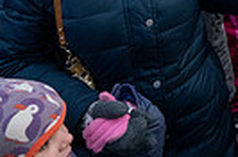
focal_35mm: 70
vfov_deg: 15.1
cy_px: -170
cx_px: 367
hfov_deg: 22.9
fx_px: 462
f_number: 4
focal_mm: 16
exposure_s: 1/500
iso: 4000
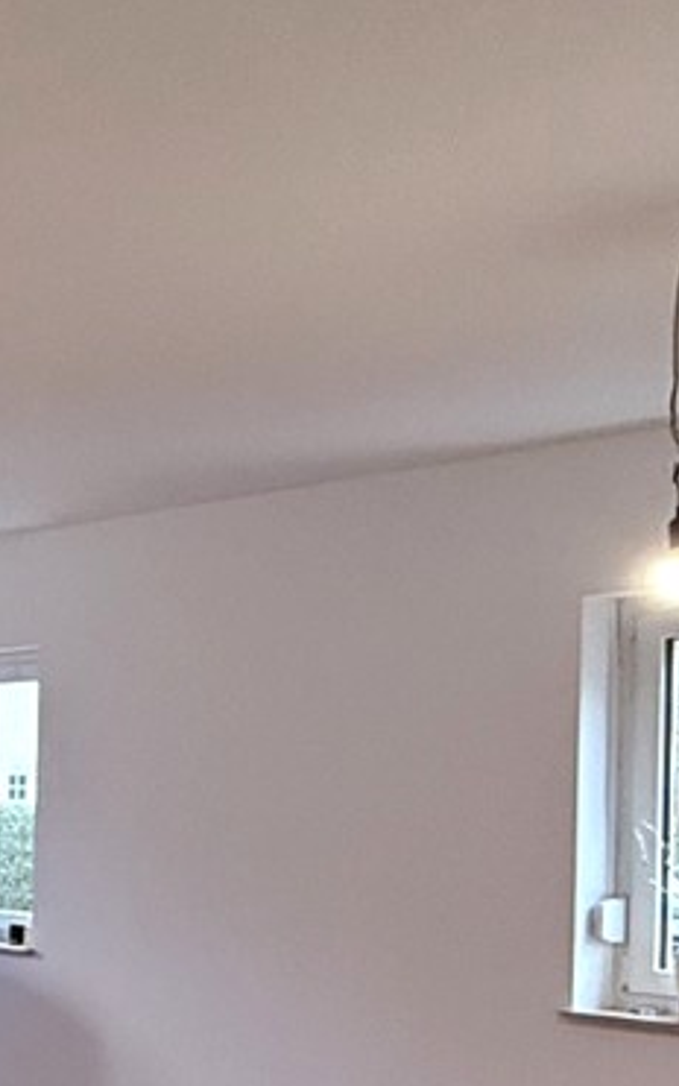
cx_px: -670
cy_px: 792
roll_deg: -1.4
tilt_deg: +0.7
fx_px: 1776
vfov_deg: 33.4
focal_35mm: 60
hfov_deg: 16.5
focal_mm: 2.22
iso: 320
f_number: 2.2
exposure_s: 1/100
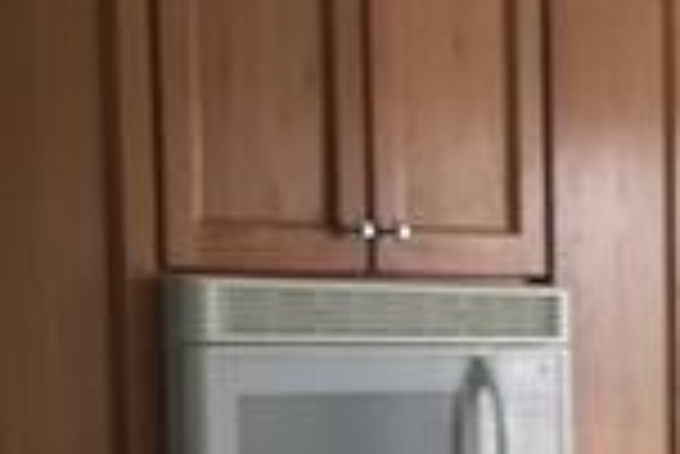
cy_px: 602
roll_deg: +1.0
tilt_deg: -5.3
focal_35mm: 128
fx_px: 2420
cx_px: 423
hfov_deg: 16.0
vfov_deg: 10.5
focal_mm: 4.15
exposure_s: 1/30
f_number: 2.2
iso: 100
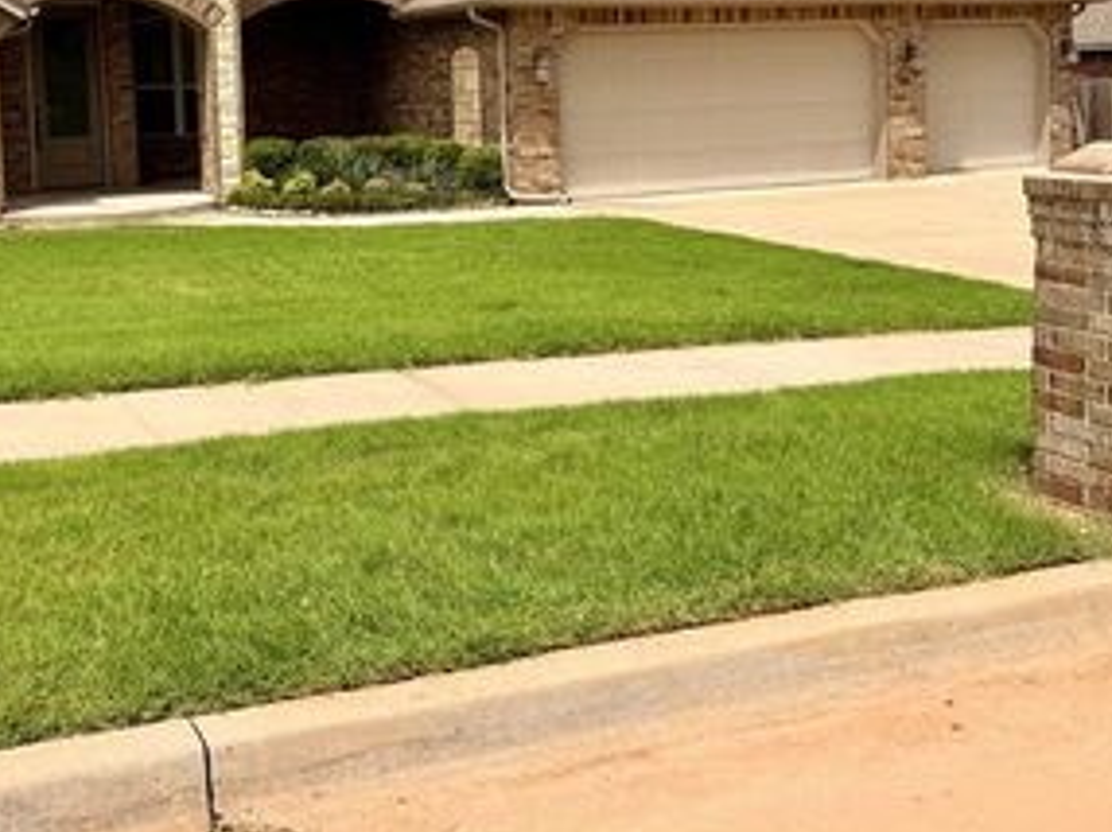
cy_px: 169
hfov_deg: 44.5
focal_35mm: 42
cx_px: 432
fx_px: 1348
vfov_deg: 33.3
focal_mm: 6.76
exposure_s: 1/6173
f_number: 1.78
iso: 80
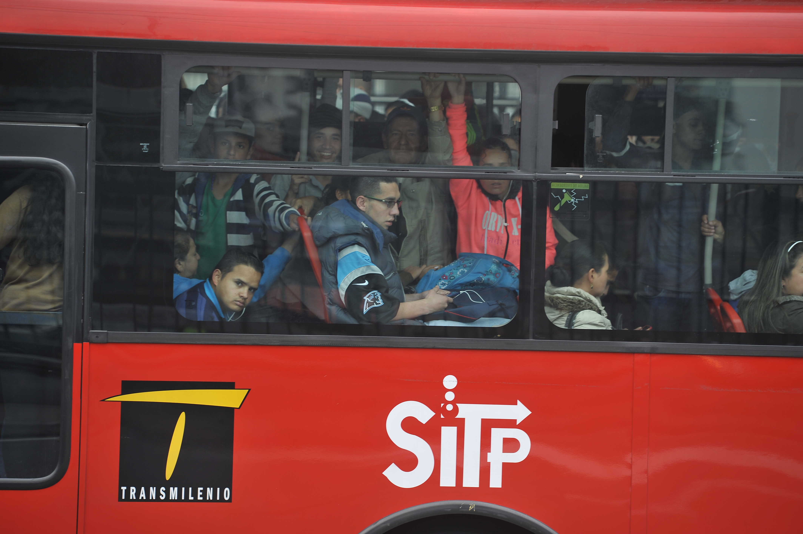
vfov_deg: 8.8
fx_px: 3455
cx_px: 402
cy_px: 267
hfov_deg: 13.3
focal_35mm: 155
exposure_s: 1/80
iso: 200
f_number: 3.5
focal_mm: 155
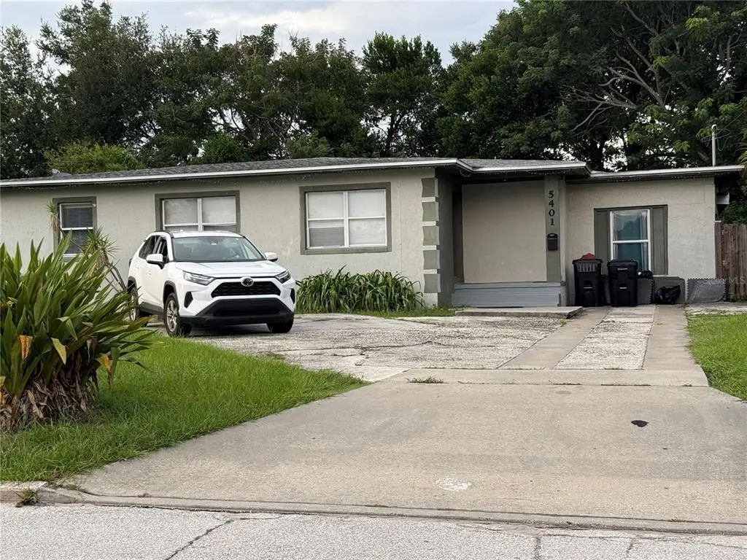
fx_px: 1036
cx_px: 374
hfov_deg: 39.7
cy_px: 280
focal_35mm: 48
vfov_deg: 30.3
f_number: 1.78
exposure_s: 1/538
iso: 80
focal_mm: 6.76
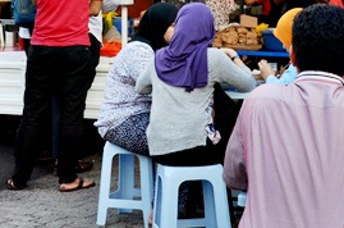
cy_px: 12
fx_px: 1192
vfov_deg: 10.8
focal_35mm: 125
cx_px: 146
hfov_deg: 16.4
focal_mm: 28
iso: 400
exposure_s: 1/160
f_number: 10
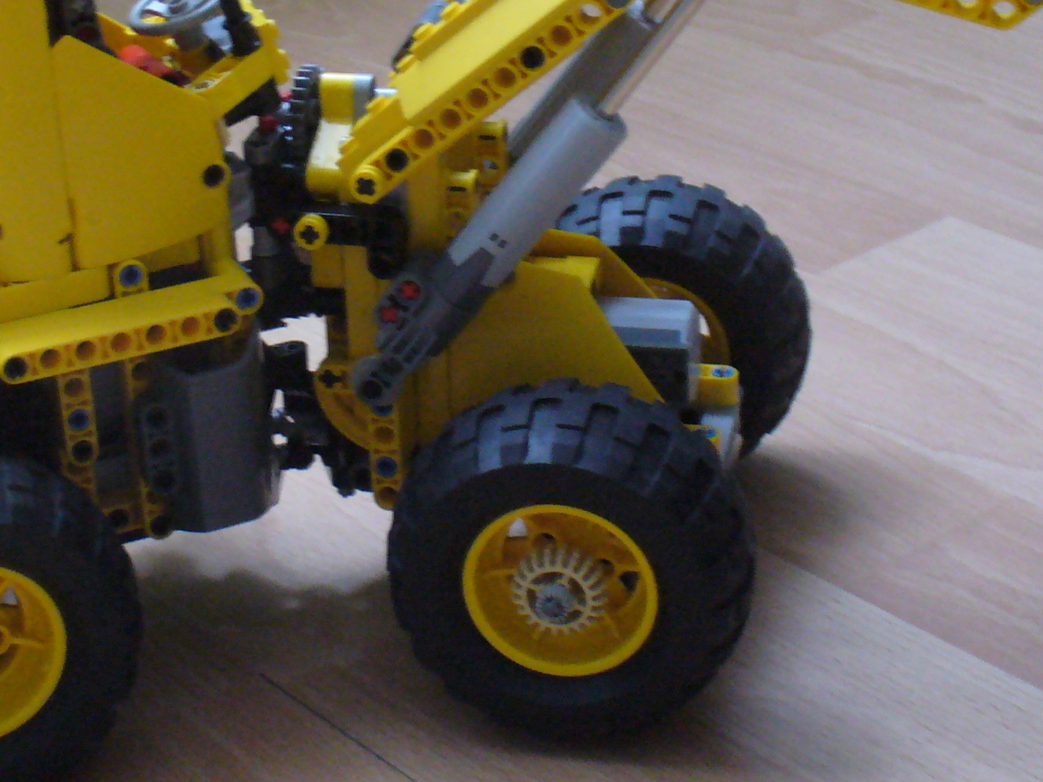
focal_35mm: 82
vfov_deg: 17.9
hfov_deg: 23.8
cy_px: 214
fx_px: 2470
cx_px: 402
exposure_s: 1/8
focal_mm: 6.1
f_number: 2.8
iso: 200
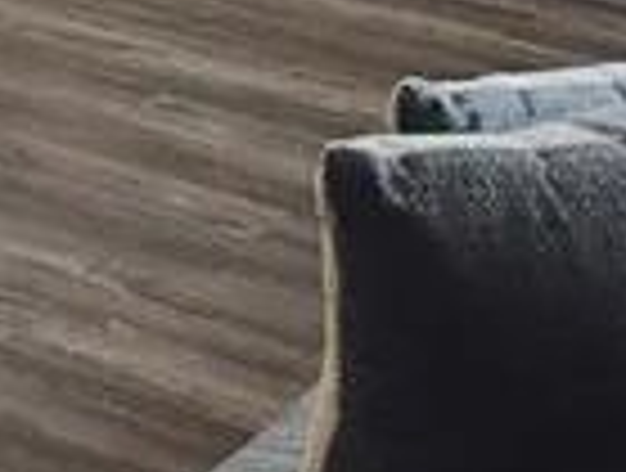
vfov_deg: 10.7
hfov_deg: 14.5
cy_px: -306
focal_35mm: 132
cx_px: -77
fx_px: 2393
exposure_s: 1/120
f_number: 1.8
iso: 640
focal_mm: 5.54
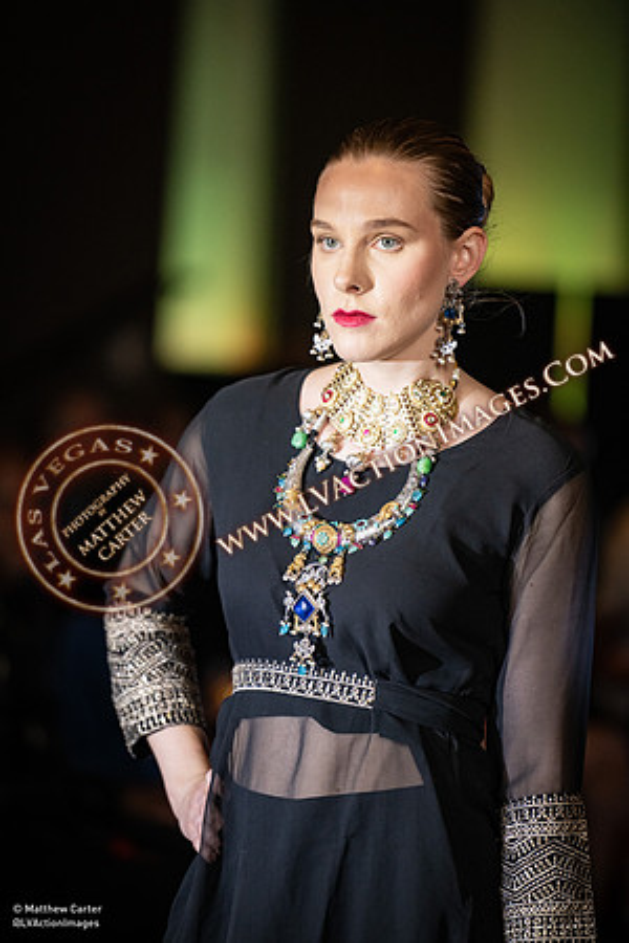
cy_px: 472
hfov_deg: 6.9
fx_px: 5241
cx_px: 314
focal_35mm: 200
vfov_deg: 10.3
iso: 2500
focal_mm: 200
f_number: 2.8
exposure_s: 1/800
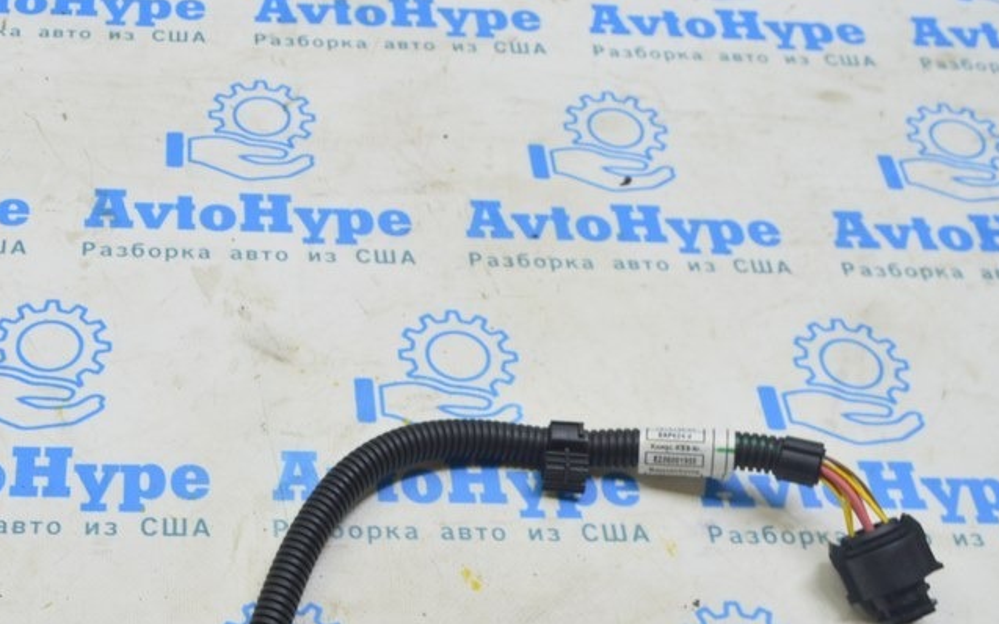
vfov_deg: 23.8
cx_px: 213
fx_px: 1470
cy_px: 457
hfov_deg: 36.4
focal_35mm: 54
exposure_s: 1/20
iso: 400
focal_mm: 22
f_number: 5.6
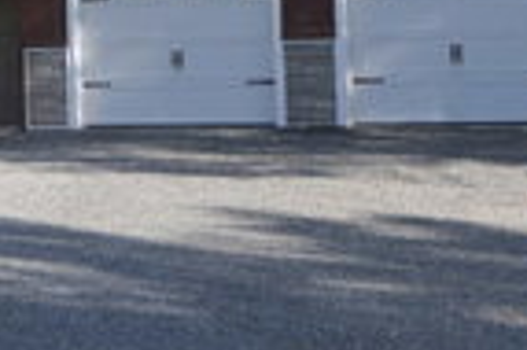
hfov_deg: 13.9
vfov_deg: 9.4
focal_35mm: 143
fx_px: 2091
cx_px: -125
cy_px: -72
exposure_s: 1/640
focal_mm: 14.6
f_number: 3.4
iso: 125
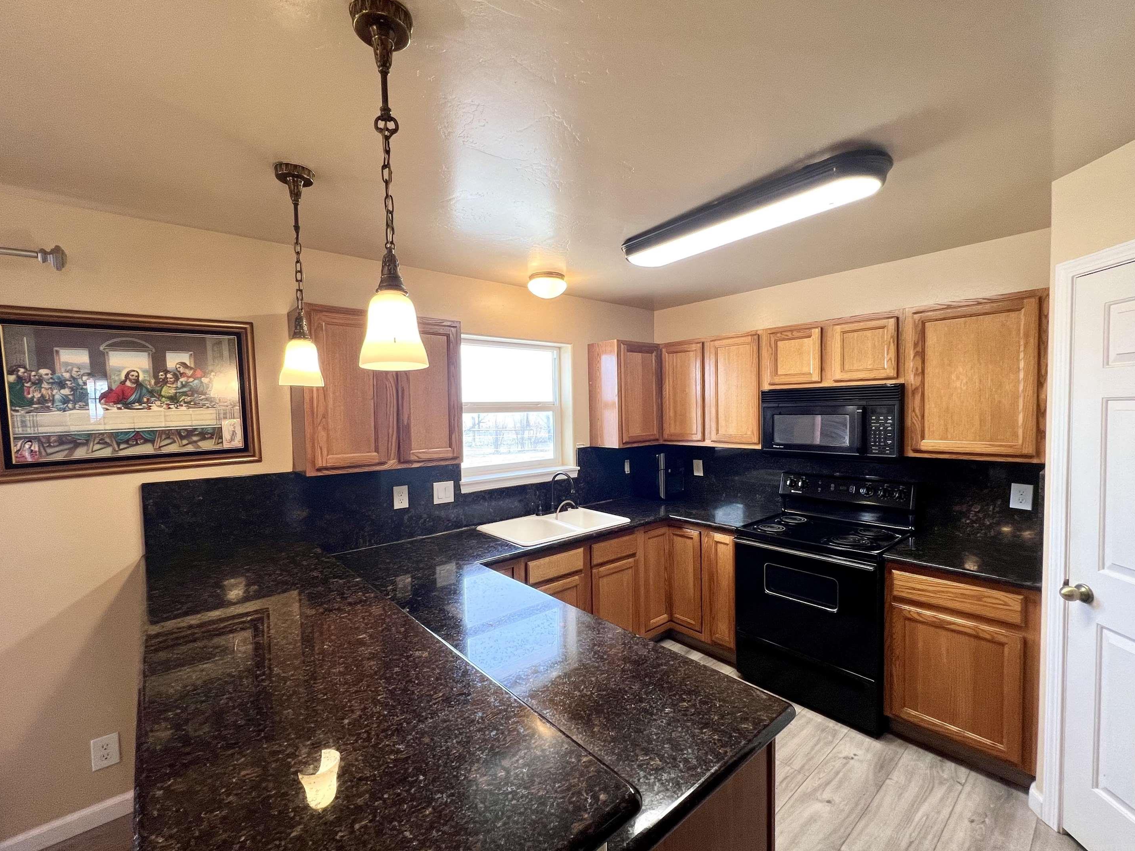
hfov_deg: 102.1
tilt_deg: -3.0
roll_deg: +1.2
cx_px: 578
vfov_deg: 85.7
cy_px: 431
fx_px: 459
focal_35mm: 14
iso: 80
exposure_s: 1/120
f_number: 1.8
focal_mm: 1.57
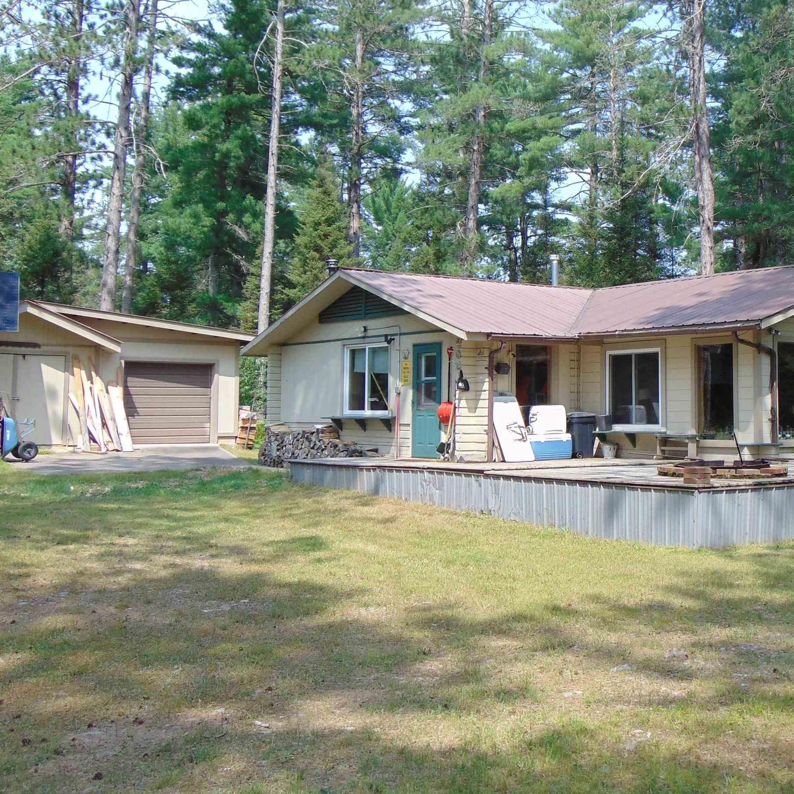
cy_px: 318
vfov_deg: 37.4
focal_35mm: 45
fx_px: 1168
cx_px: 579
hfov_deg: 36.8
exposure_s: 1/500
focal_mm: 5.4
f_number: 3.1
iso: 80
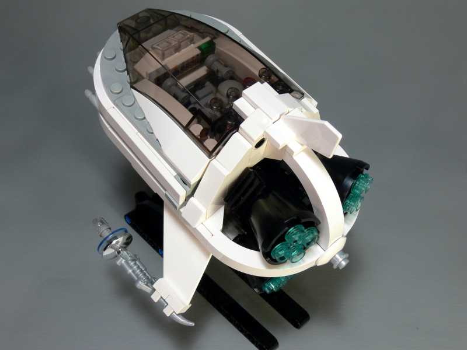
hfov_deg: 43.9
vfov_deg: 33.6
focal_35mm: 43
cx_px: 234
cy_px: 175
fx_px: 580
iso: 80
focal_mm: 9.1
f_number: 7.1
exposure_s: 1/3.2
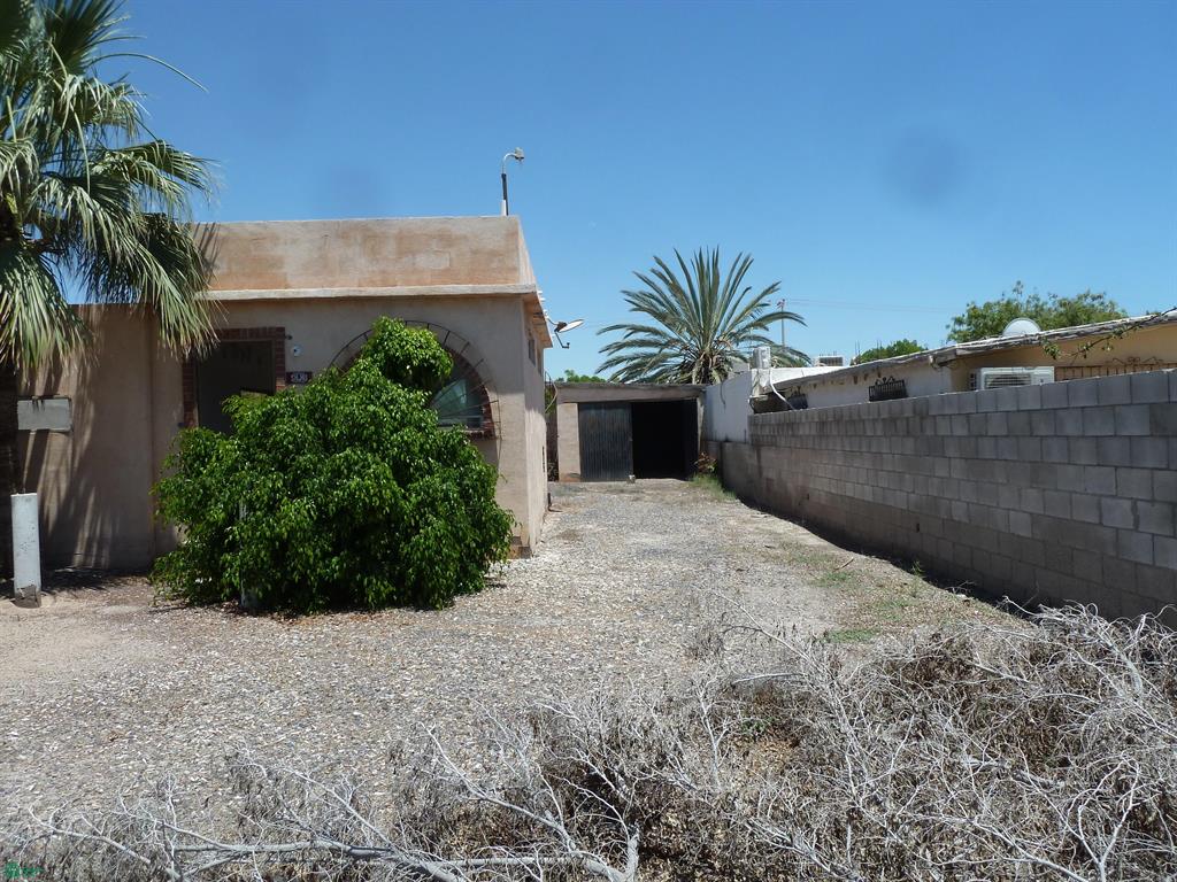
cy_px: 441
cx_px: 588
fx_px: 986
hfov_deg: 61.7
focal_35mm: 29
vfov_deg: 48.2
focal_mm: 4.7
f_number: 5
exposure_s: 1/500
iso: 80
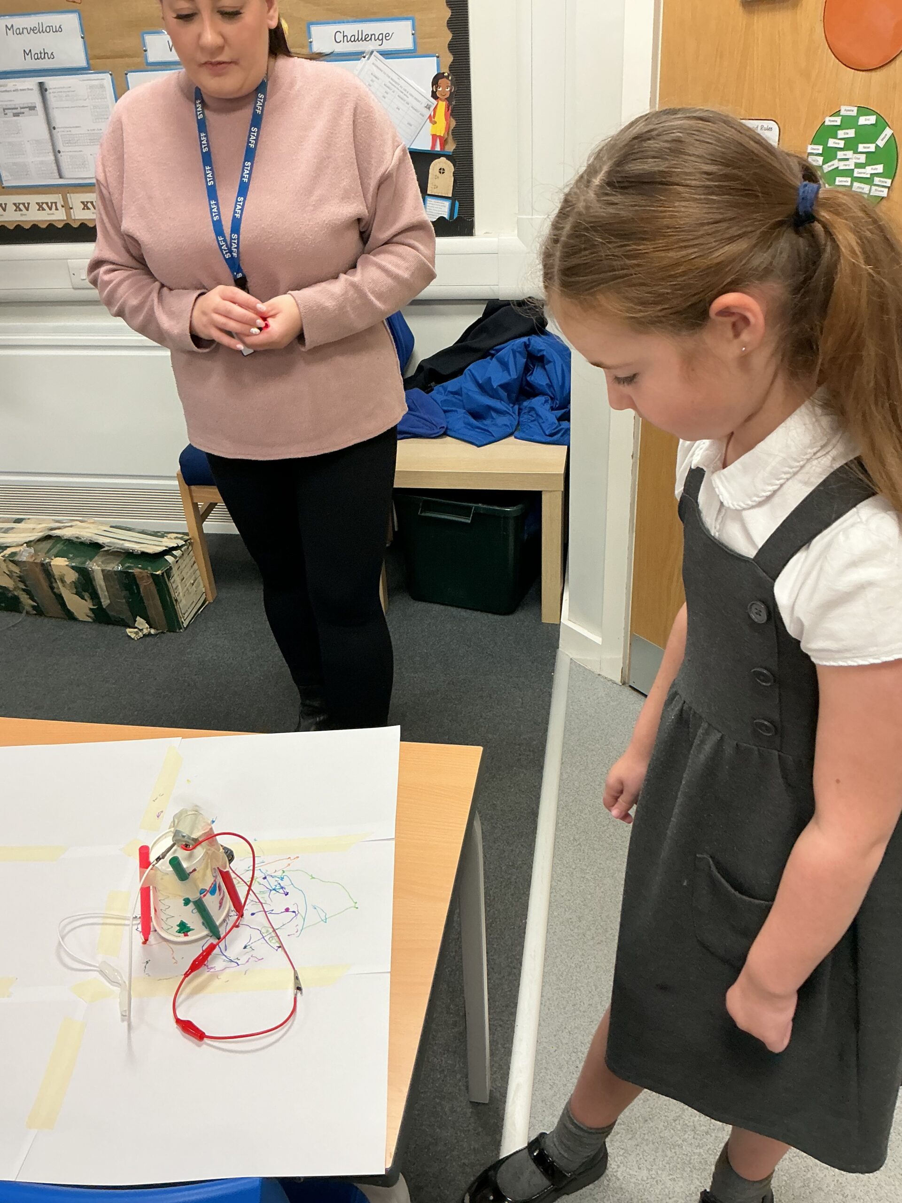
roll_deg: +3.5
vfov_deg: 61.7
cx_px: 451
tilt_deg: -30.5
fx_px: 1008
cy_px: 602
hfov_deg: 48.2
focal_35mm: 29
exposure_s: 1/50
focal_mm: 3
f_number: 1.8
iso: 80
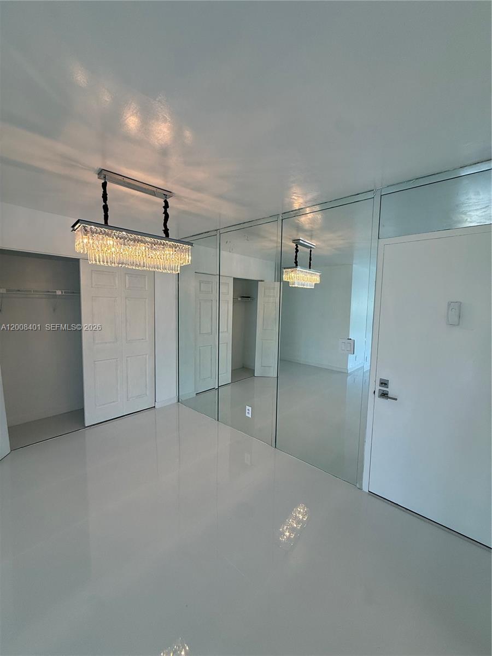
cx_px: 246
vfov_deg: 102.1
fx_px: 265
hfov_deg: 85.7
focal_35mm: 14
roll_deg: -1.0
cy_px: 328
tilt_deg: -4.9
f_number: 2.2
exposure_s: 1/120
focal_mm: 2.22
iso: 160
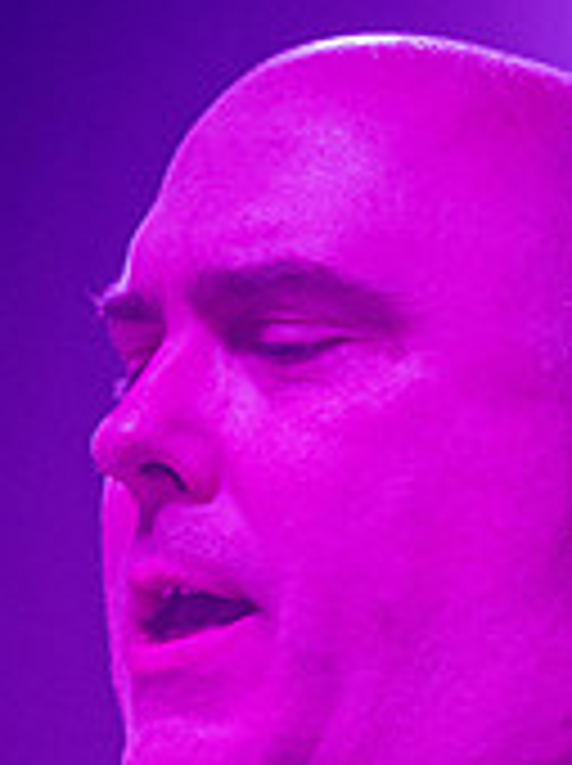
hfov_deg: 1.9
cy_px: 891
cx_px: 525
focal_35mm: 793
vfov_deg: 2.5
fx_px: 17516
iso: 2000
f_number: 2.8
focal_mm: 150
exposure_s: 1/125
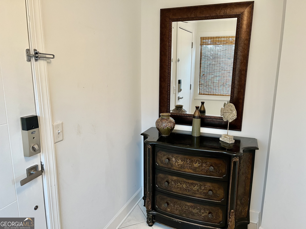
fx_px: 230
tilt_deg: -12.3
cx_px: 153
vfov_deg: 53.1
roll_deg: +0.0
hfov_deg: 67.3
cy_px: 114
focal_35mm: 26
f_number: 1.6
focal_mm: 5.1
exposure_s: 1/60
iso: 100
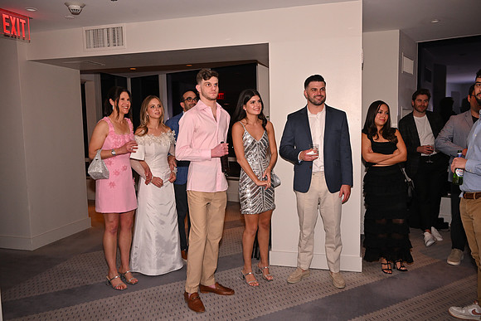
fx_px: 394
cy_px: 160
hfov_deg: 62.8
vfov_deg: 44.3
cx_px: 240
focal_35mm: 30
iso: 1000
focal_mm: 29.5
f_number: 5.6
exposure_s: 1/60
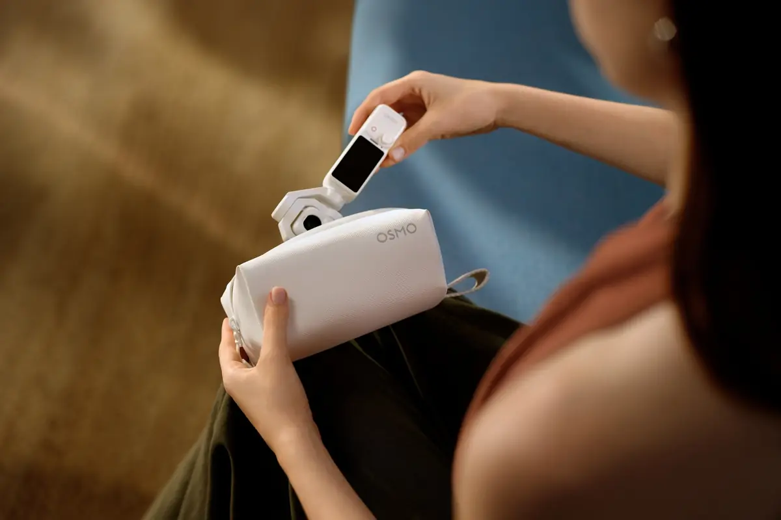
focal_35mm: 50
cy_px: 260
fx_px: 1085
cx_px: 390
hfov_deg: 39.6
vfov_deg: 27.0
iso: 200
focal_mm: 50
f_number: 2.2
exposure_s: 1/400
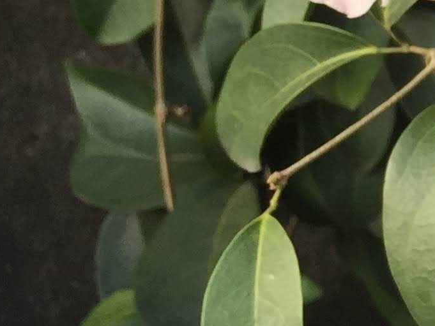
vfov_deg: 10.5
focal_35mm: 139
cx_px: 995
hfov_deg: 11.9
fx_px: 1747
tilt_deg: -2.9
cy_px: -56
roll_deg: +3.4
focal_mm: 4.15
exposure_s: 1/105
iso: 32
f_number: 2.2
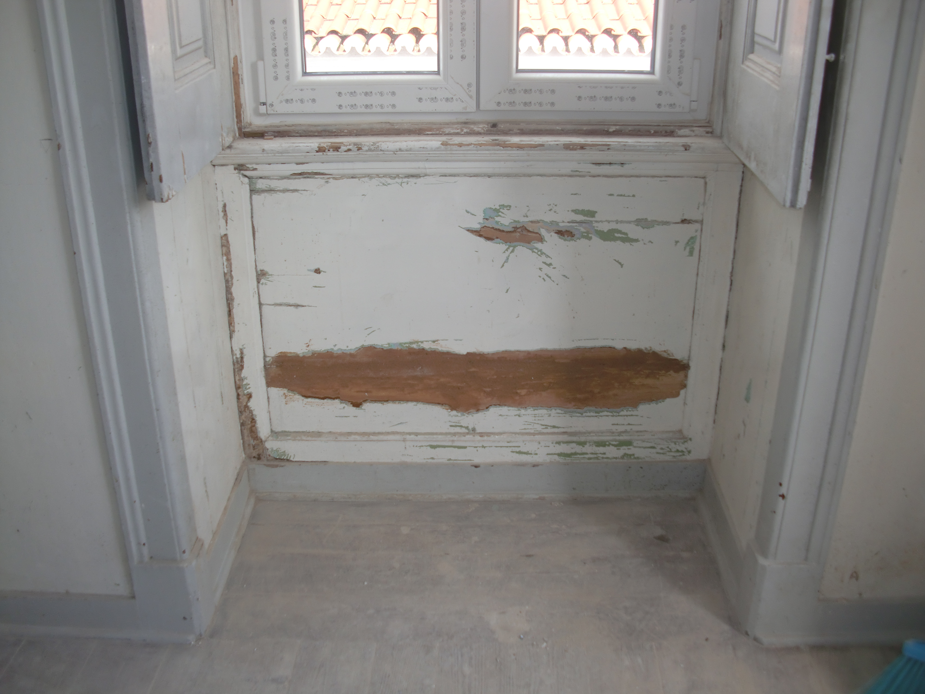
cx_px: 462
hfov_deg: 51.4
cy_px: 347
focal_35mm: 36
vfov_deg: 39.7
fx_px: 962
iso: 64
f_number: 2.8
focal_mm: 6.3
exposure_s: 1/125
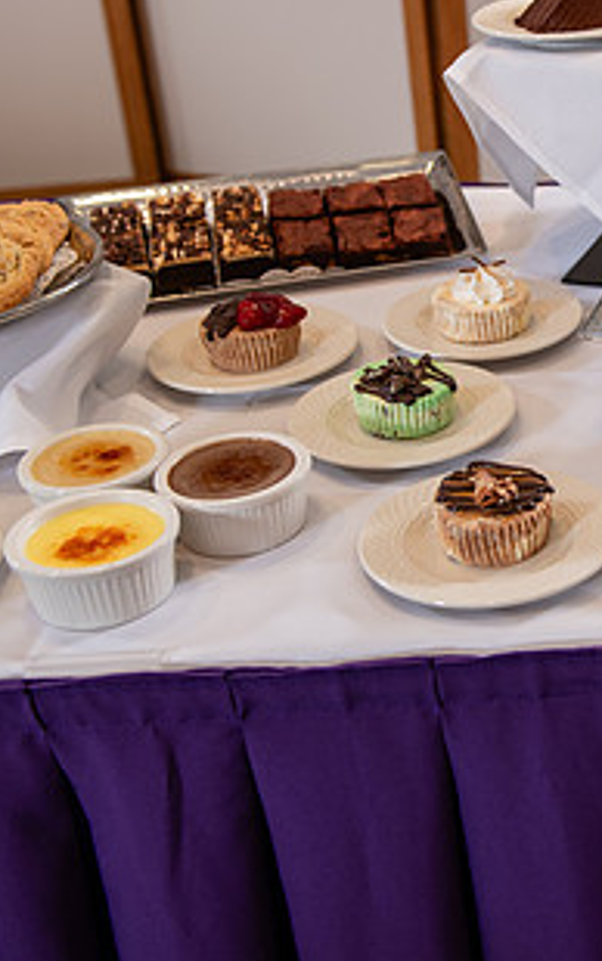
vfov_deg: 33.3
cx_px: 673
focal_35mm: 61
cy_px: 377
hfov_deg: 20.3
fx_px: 1600
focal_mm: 32
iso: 320
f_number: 3.5
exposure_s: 1/160
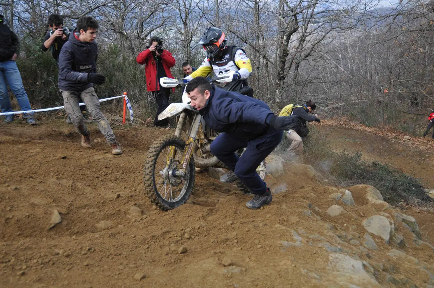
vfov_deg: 36.8
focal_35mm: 36
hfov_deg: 53.2
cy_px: 144
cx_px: 217
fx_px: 433
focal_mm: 24
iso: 800
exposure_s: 1/1600
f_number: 3.8
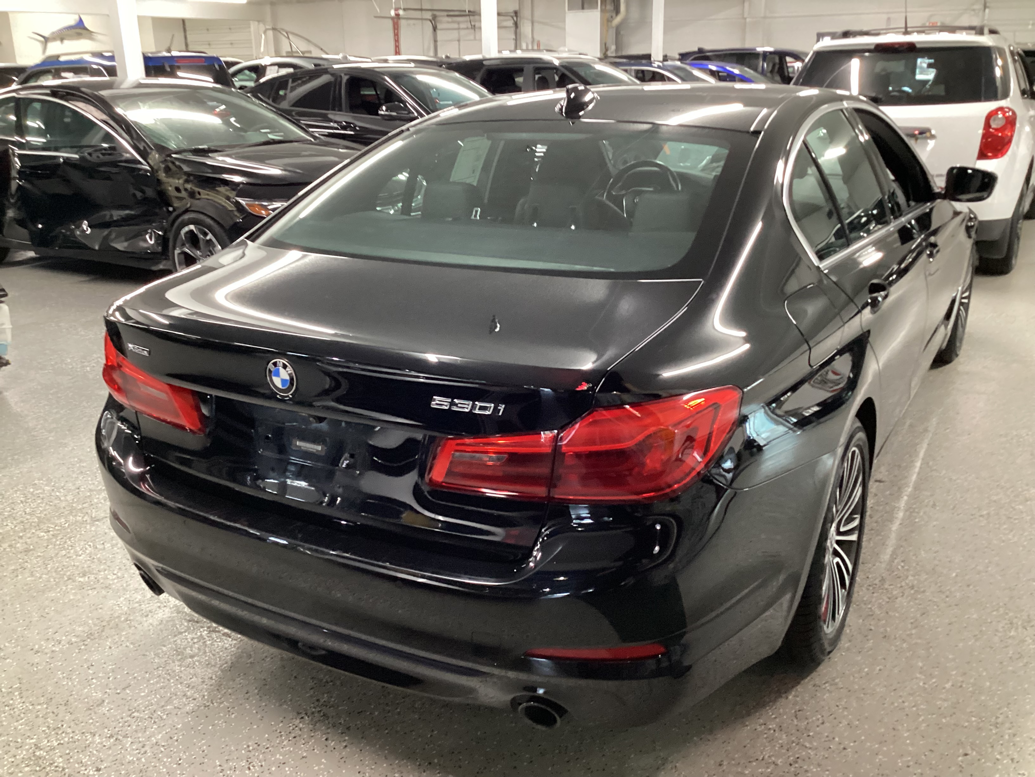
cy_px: 388
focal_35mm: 31
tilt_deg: -19.8
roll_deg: +1.3
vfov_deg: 45.4
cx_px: 518
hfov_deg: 58.4
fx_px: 927
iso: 320
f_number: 2.4
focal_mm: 3.3
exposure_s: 1/33
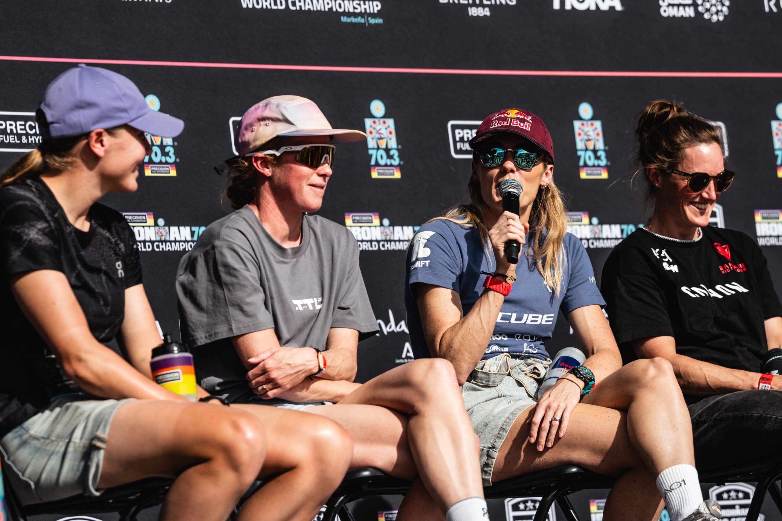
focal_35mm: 195
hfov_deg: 10.6
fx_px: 4234
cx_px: 391
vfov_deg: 7.0
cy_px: 260
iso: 200
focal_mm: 130
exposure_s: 1/3200
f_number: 4
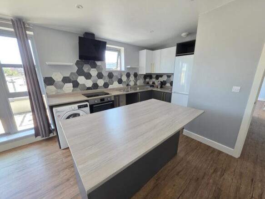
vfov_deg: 89.9
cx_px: 132
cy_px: 100
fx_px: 99
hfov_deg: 106.2
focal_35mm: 13
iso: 125
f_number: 1.9
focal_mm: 2.2
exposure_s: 1/100
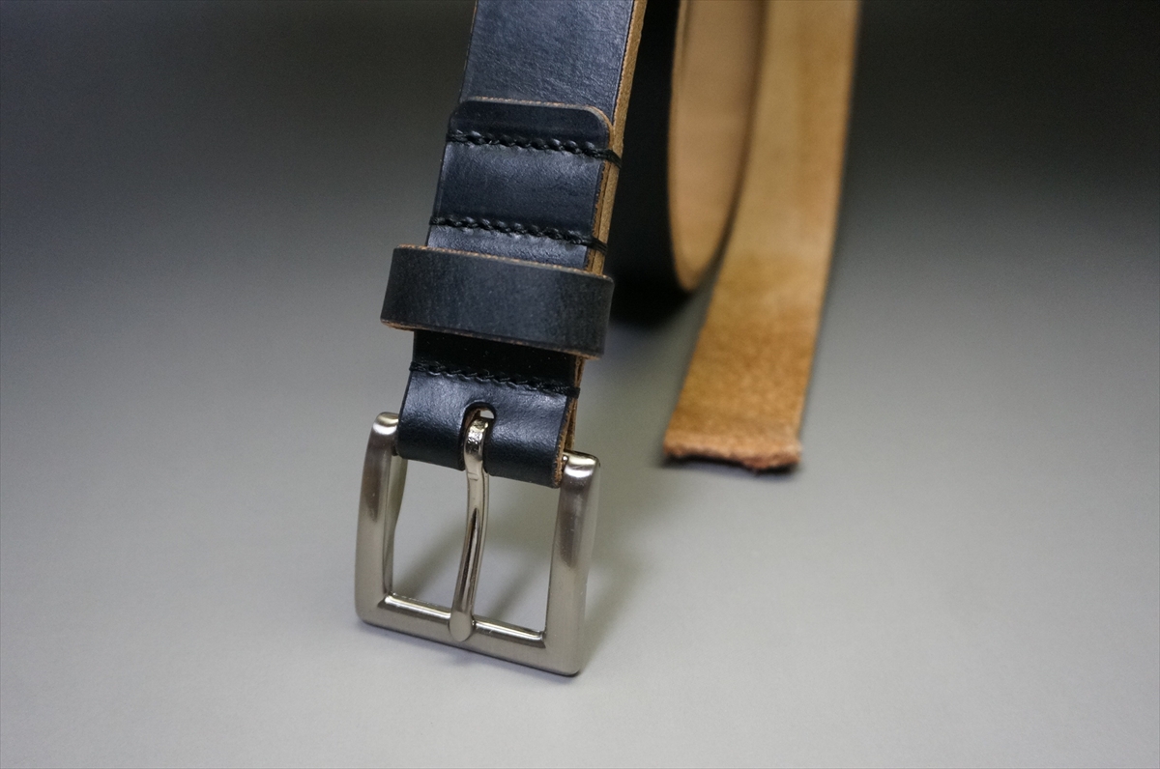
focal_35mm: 33
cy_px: 384
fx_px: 1062
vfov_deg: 39.8
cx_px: 580
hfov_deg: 57.3
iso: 1600
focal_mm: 22
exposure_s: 1/160
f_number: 4
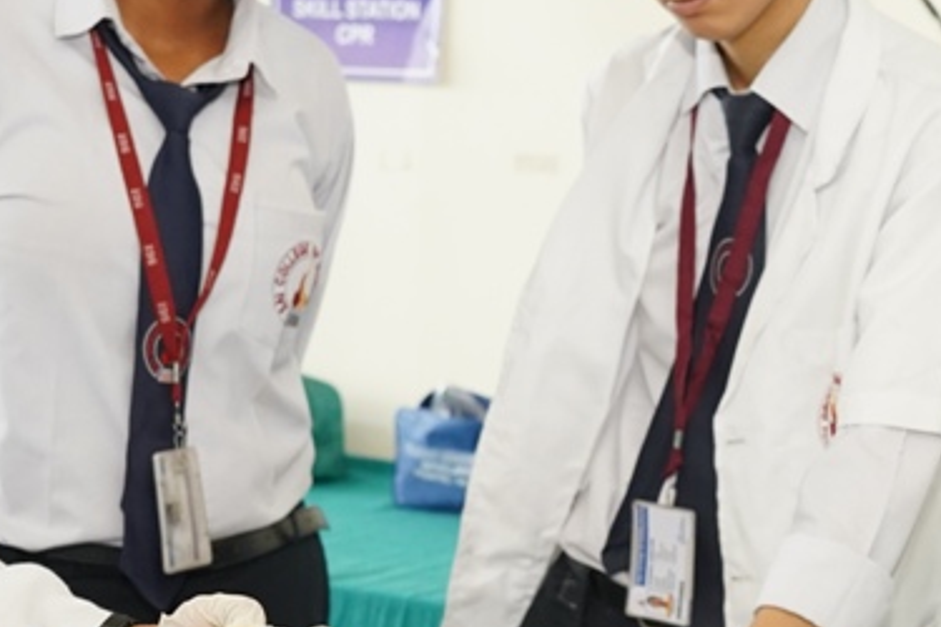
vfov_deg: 12.2
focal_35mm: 112
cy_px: 464
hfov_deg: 18.1
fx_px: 2927
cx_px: 710
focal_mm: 35
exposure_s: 1/125
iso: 2000
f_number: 3.5
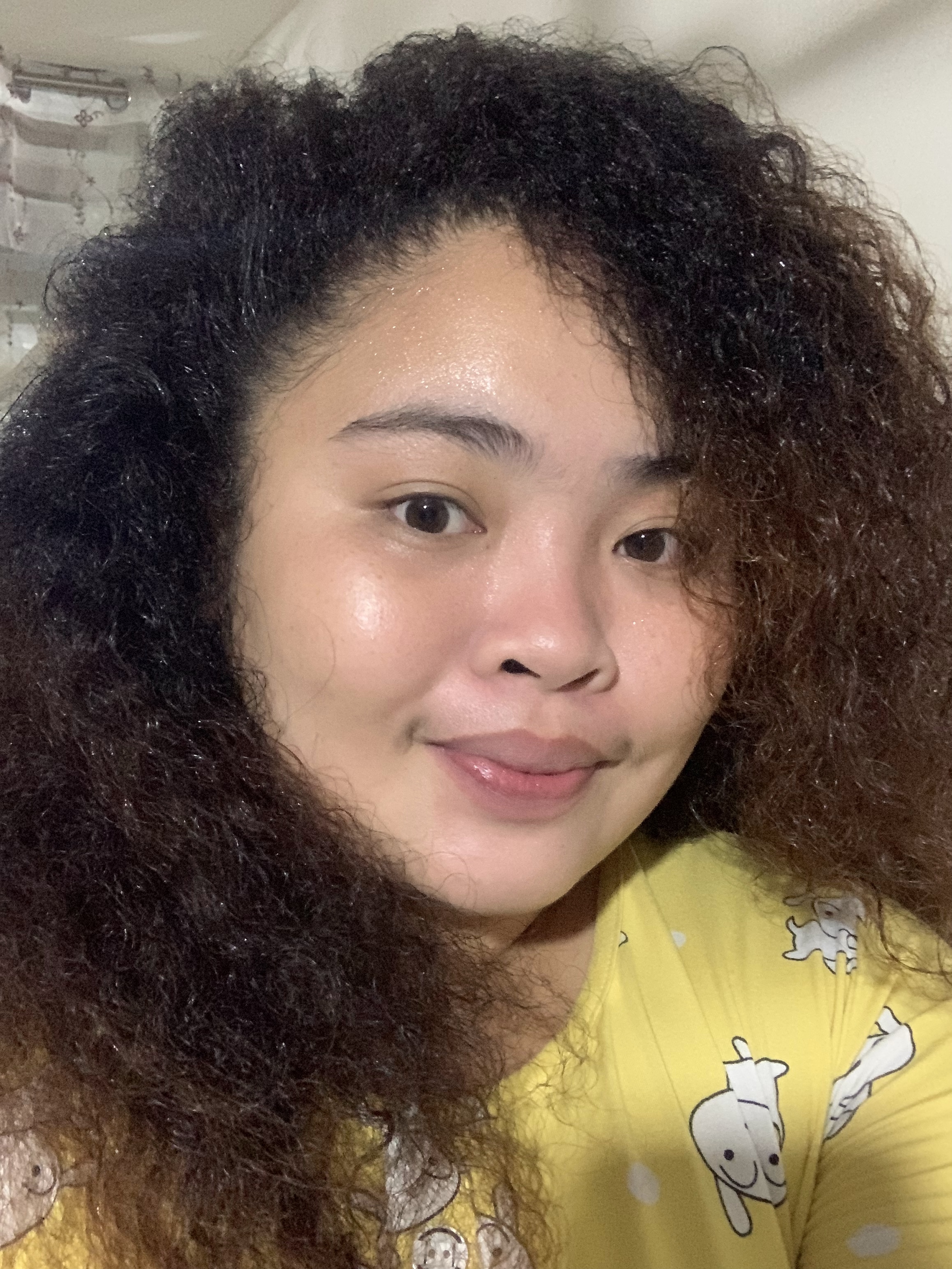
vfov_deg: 56.8
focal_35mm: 32
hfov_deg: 44.2
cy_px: 634
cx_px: 476
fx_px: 1173
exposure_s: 1/27
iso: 640
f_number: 2.2
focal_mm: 2.87
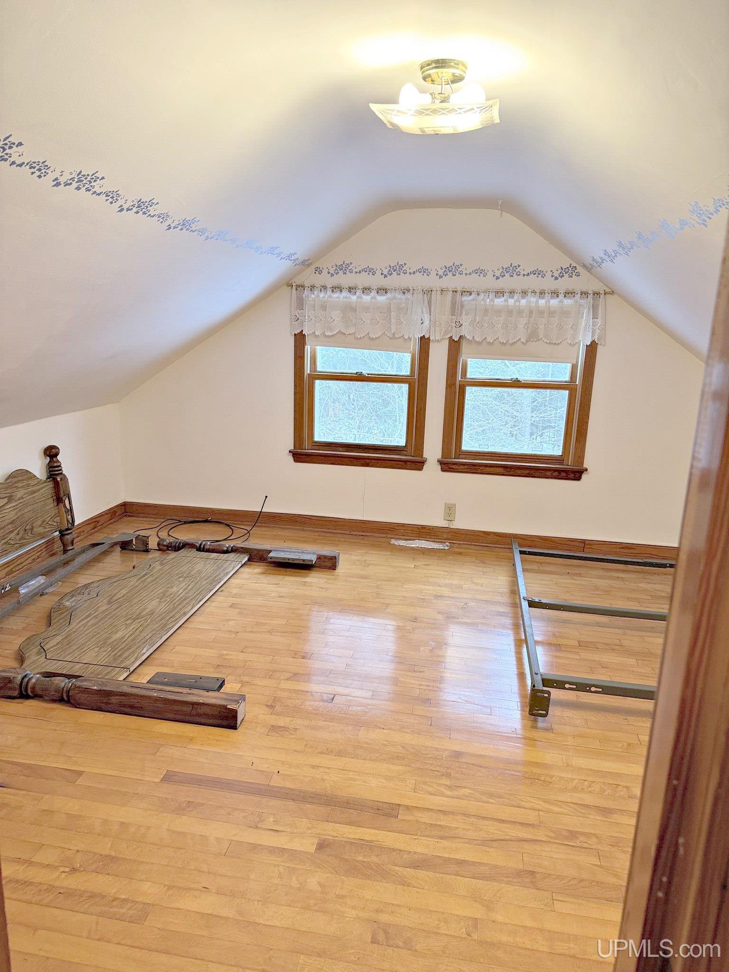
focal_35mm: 24
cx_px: 364
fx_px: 674
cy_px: 486
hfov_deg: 56.8
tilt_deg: -12.5
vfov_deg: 71.6
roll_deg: -1.9
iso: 250
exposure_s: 1/60
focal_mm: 6.76
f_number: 1.78
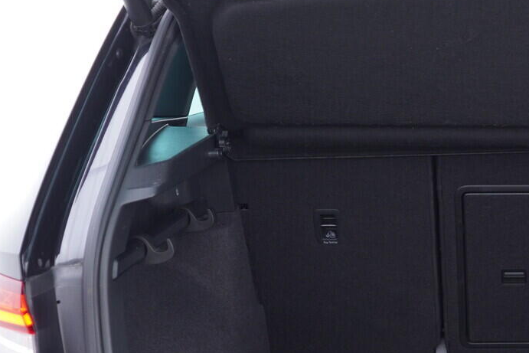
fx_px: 1102
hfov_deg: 26.0
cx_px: 491
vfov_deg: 18.1
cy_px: 234
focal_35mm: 75
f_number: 2.8
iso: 320
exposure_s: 1/40
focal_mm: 24
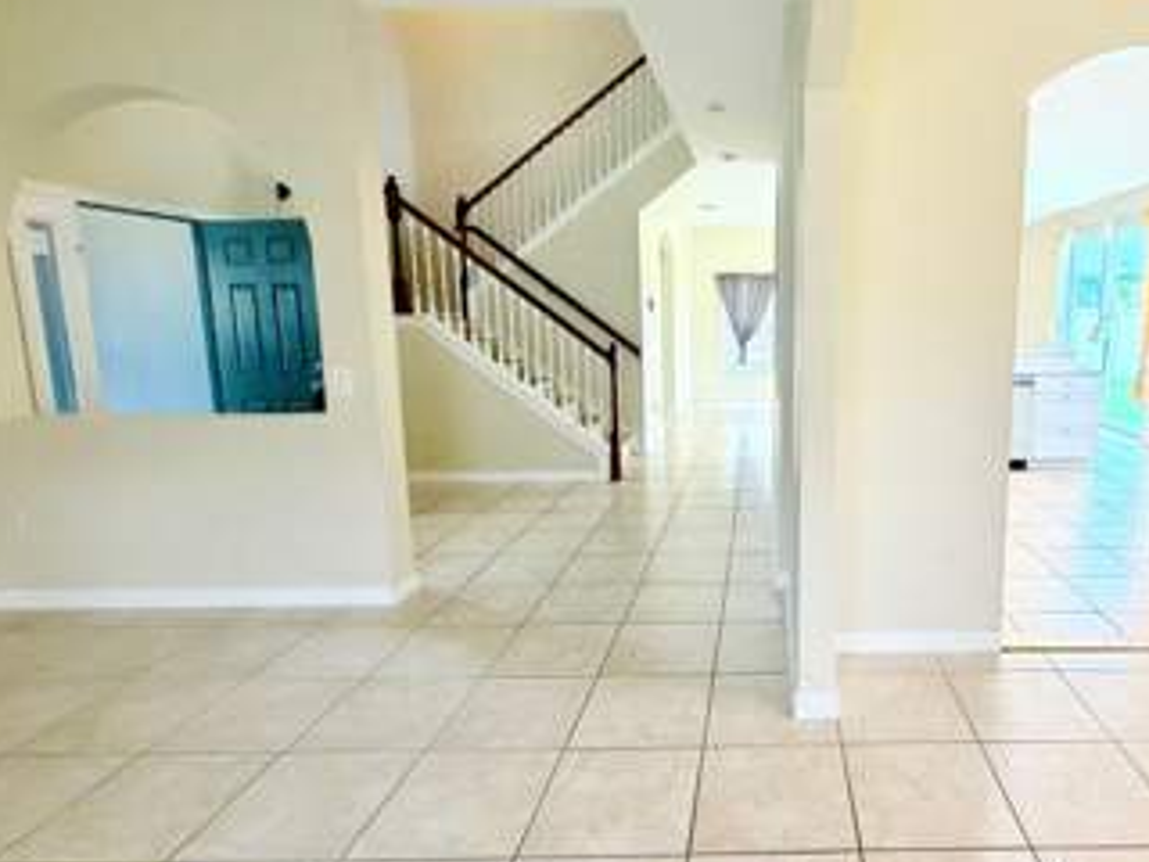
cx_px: 783
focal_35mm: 21
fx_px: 697
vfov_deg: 63.4
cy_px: 413
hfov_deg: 76.0
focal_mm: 2.22
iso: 250
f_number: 2.2
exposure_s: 1/120
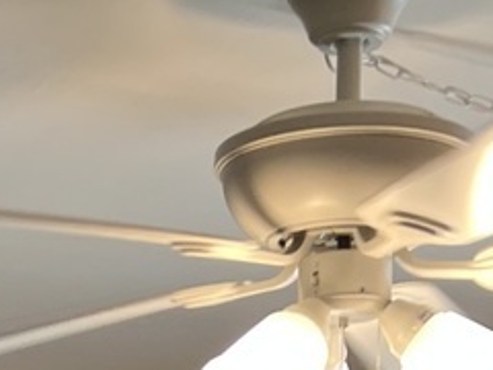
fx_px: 2222
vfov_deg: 8.3
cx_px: 6
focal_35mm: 156
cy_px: 1054
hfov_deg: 12.5
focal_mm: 5.7
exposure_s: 1/60
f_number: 1.5
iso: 64
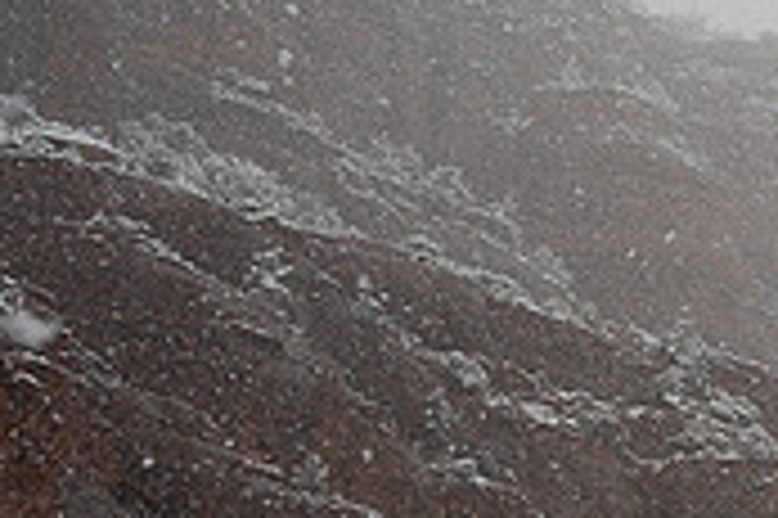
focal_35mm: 94
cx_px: 1093
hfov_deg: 19.5
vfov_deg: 14.1
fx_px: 2029
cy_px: 633
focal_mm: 28
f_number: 8
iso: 800
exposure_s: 1/640
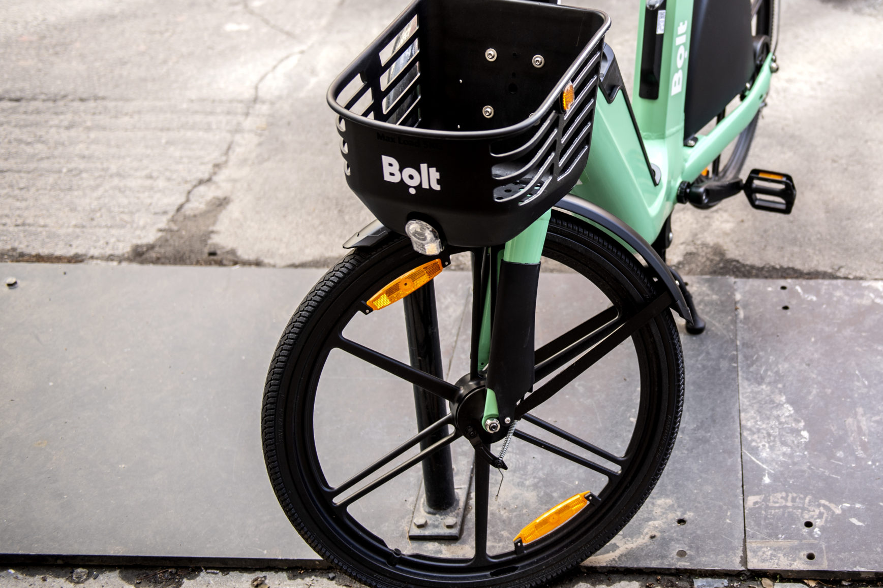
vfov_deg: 24.1
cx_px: 634
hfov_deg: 35.1
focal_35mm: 56
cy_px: 195
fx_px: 1373
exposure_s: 1/250
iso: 200
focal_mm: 38
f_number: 2.8
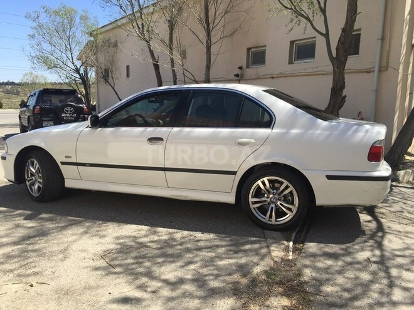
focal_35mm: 29
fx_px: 347
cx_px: 207
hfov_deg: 61.7
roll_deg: -2.7
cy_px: 155
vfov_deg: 48.2
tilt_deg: -9.6
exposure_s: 1/1236
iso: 32
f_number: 2.2
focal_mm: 4.15
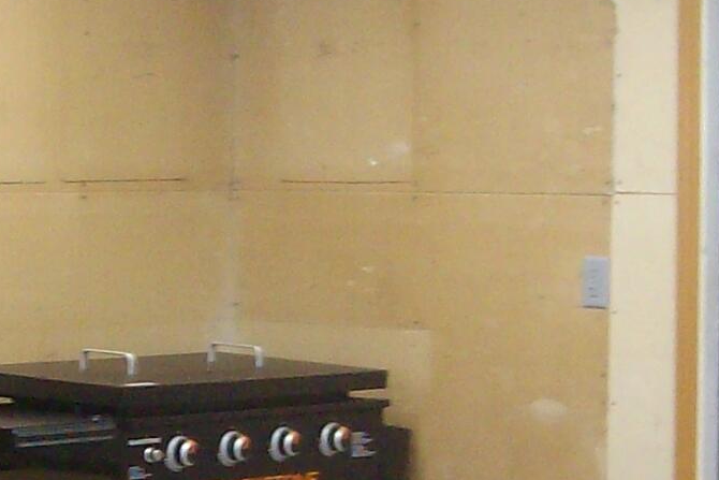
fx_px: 3256
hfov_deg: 12.5
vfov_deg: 8.4
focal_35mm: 163
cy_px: 316
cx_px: 108
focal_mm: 5.8
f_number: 2.8
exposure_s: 1/40
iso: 190
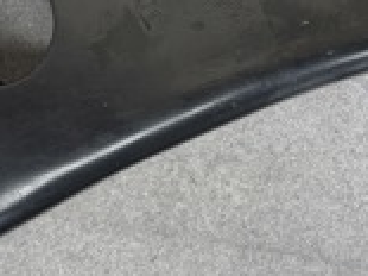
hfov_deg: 19.6
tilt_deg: -89.2
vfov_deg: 14.8
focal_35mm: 99
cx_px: 297
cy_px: 33
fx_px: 1052
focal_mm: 6.76
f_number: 1.78
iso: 64
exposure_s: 1/121
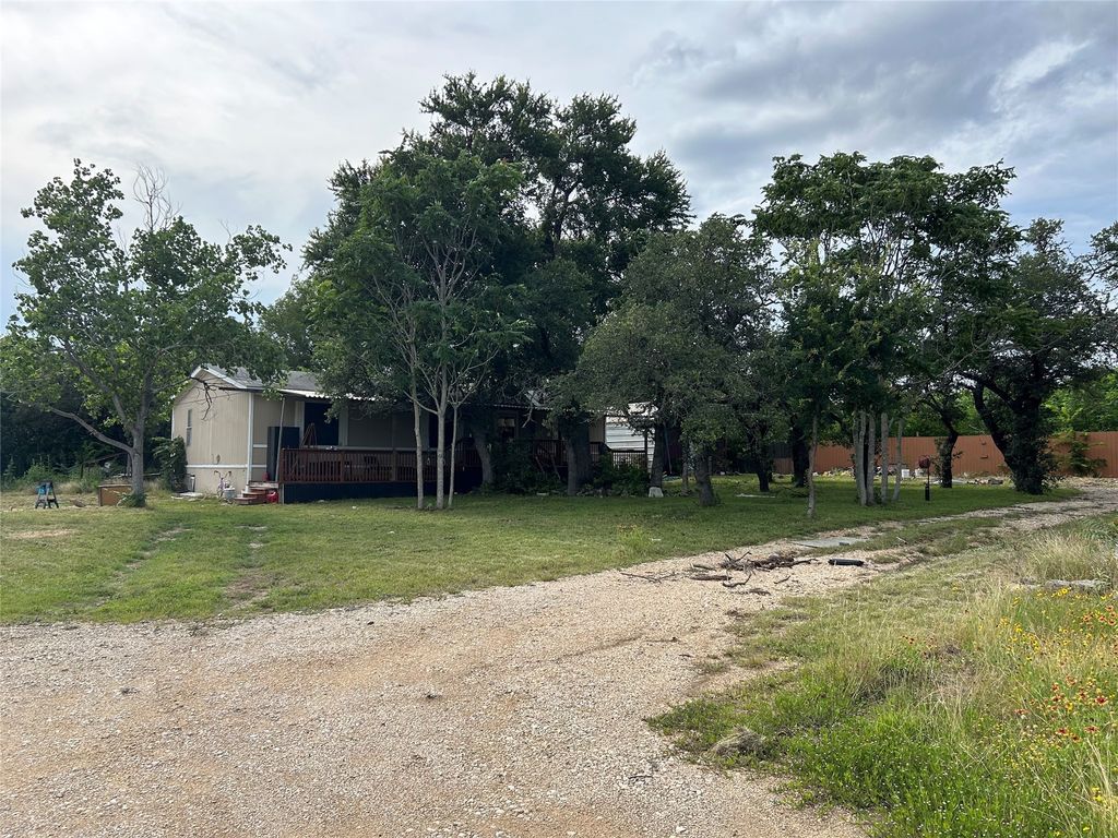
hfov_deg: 67.3
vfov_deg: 53.1
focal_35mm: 26
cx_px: 559
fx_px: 840
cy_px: 419
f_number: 1.5
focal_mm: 5.7
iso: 50
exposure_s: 1/1869
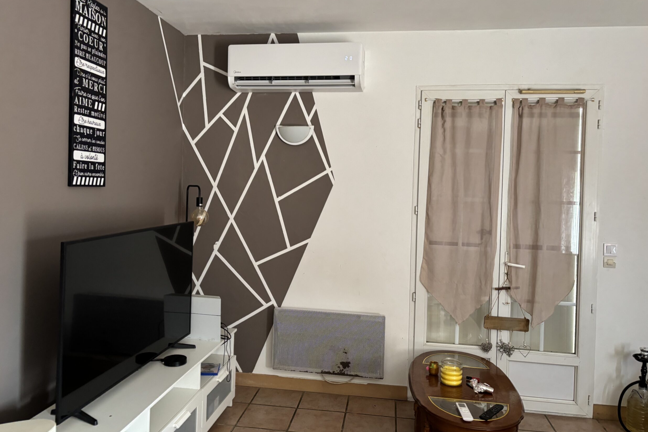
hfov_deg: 65.5
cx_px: 319
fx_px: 504
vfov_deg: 46.3
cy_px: 190
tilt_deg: -4.6
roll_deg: -1.7
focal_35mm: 28
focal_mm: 5.96
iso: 200
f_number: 1.6
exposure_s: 1/60
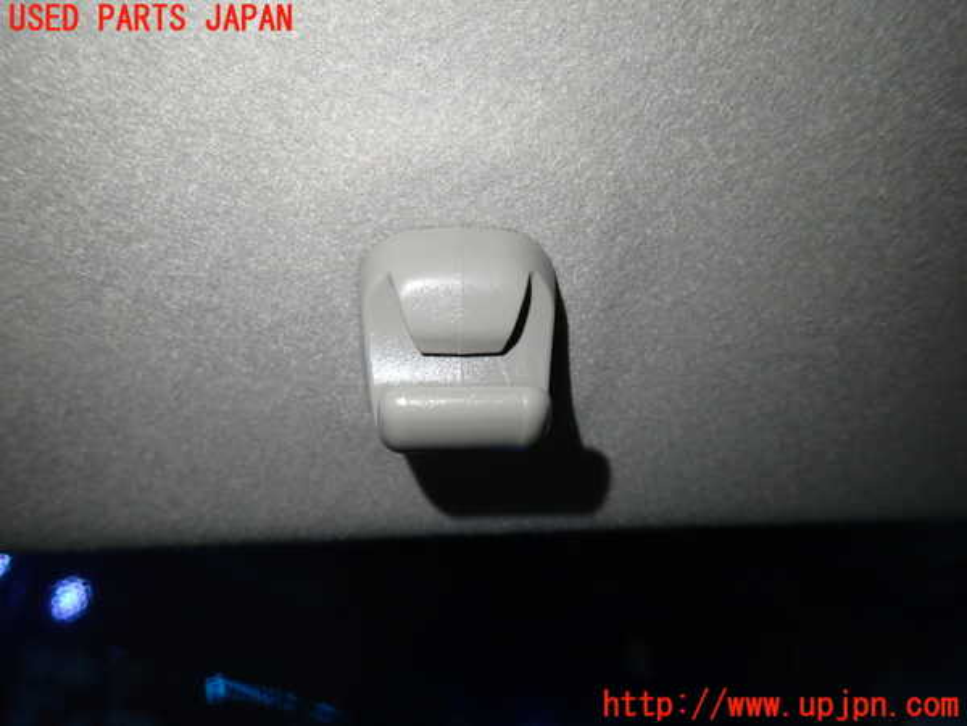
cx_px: 484
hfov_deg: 69.4
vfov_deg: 54.9
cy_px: 363
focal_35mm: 25
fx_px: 698
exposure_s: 1/60
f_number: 2
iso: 200
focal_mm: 4.5
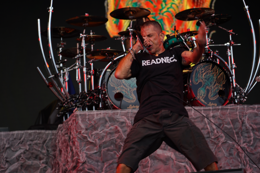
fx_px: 758
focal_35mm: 105
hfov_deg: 19.5
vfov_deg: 13.0
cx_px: 130
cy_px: 86
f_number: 4
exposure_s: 1/125
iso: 100
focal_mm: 105
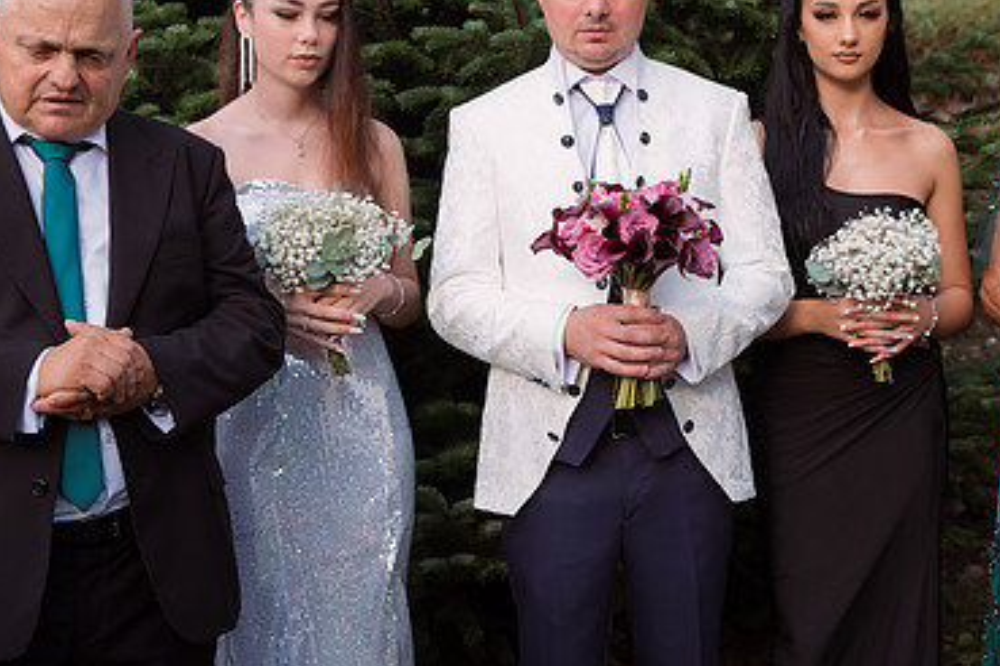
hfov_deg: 30.4
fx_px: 1833
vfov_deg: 20.6
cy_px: 305
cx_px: 599
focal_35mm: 66
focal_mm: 42
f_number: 3.5
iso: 320
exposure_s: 1/400
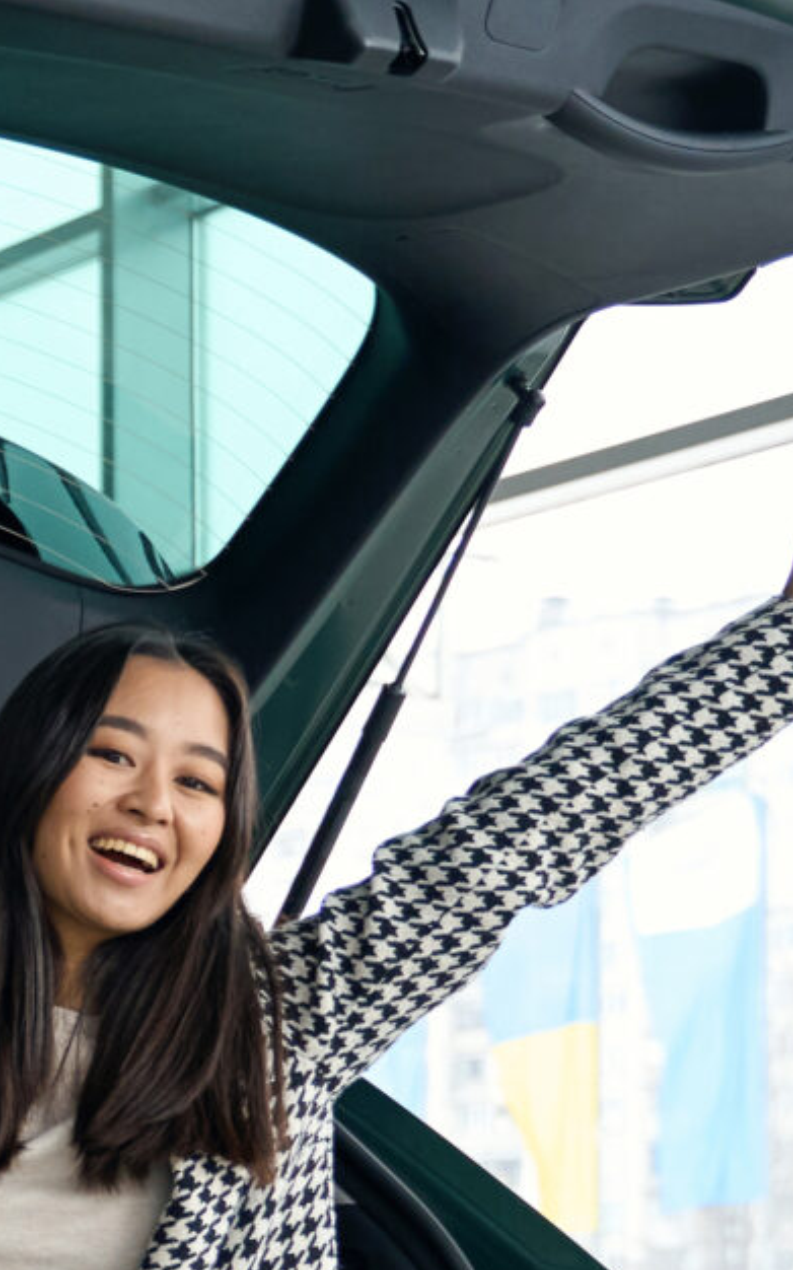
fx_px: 4339
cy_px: 1421
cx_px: -1065
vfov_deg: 16.1
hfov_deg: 9.4
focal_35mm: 125
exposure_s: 1/250
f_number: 2.8
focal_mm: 30.1
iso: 800
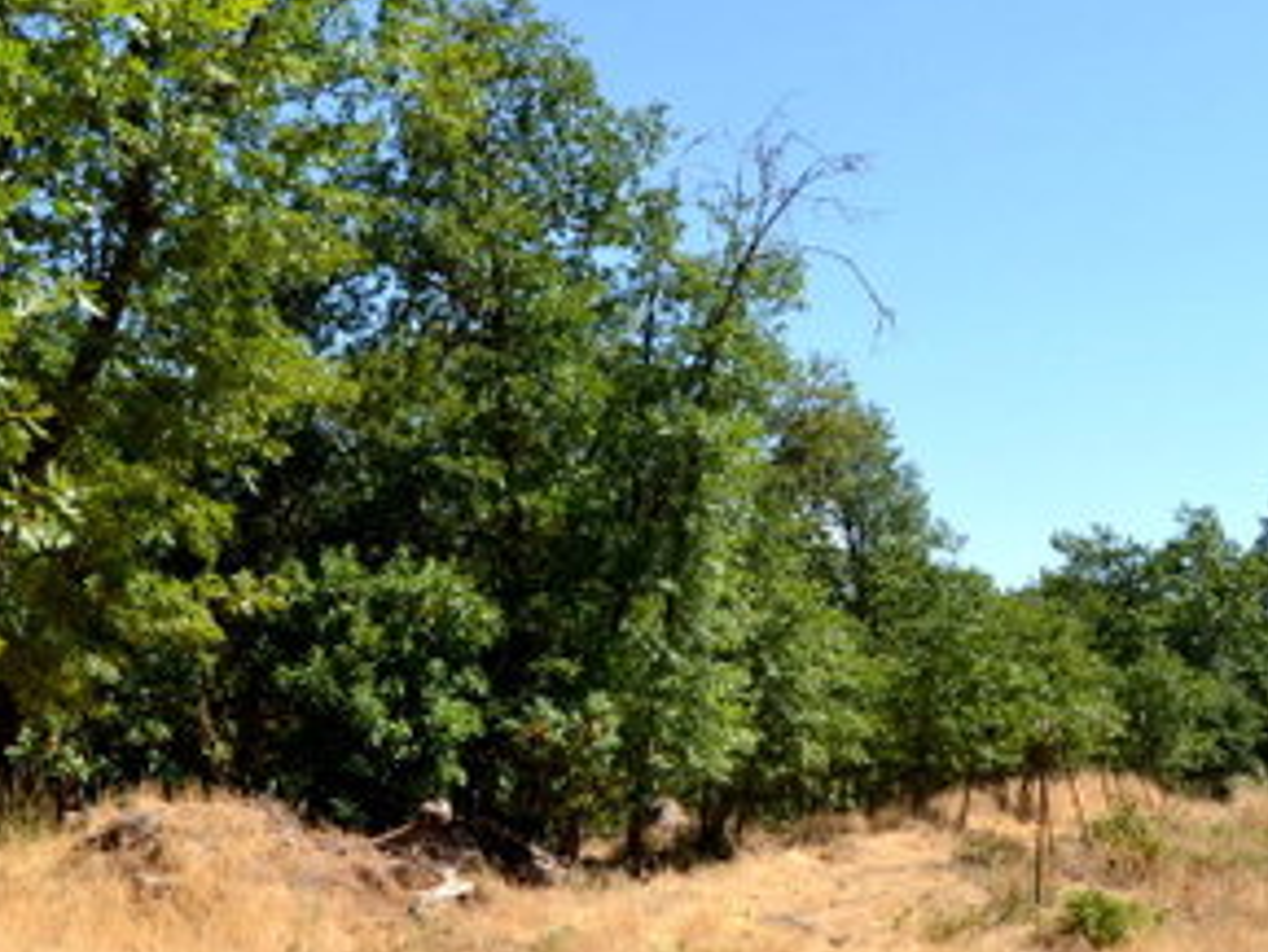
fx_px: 1686
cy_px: 551
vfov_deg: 31.5
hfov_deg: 40.6
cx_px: 408
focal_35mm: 46
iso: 100
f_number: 9
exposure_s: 1/200
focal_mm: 18
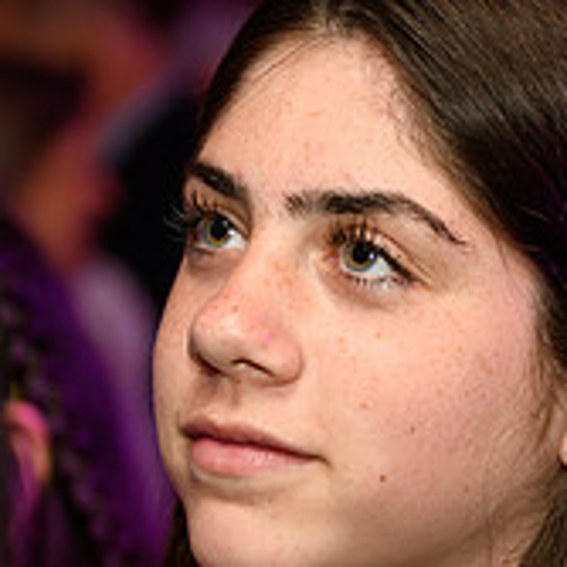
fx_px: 4448
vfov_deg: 7.3
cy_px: 604
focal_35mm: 240
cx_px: 573
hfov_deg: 7.3
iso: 800
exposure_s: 1/125
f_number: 3.5
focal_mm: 70
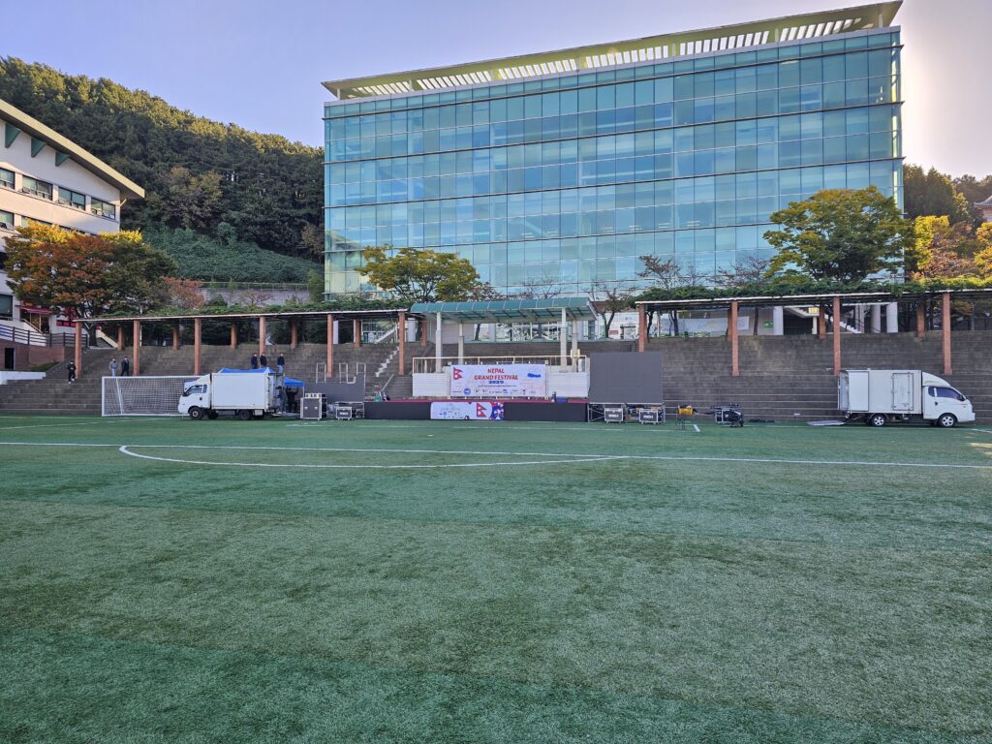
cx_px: 496
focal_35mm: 23
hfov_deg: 73.9
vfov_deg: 58.9
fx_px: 659
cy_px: 372
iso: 12
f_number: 1.7
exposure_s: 1/180
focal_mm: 6.3
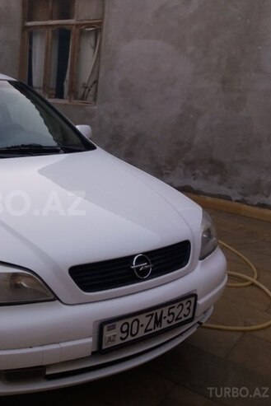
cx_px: 2
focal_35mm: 39
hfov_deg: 31.7
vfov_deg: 49.5
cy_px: 203
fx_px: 440
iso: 100
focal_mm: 3.7
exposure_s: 1/100
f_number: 1.9
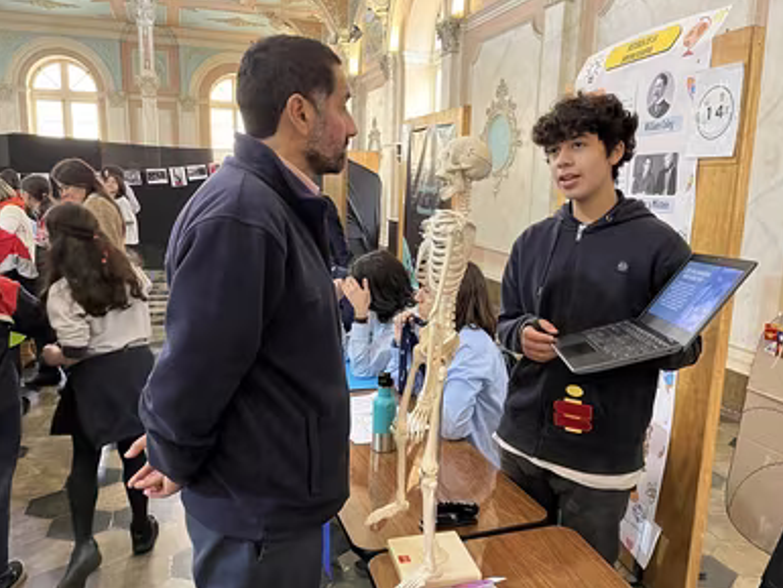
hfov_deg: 65.3
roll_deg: -1.7
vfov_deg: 51.4
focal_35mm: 27
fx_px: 611
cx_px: 403
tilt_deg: -10.0
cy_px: 299
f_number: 1.6
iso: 500
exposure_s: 1/50
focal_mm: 5.1
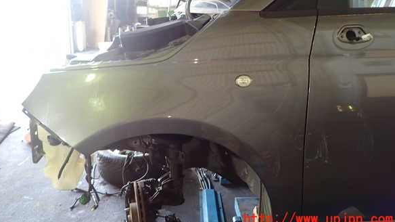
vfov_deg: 41.0
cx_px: 193
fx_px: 293
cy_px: 76
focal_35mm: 28
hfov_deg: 67.9
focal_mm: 4.5
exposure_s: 1/30
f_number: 2
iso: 200
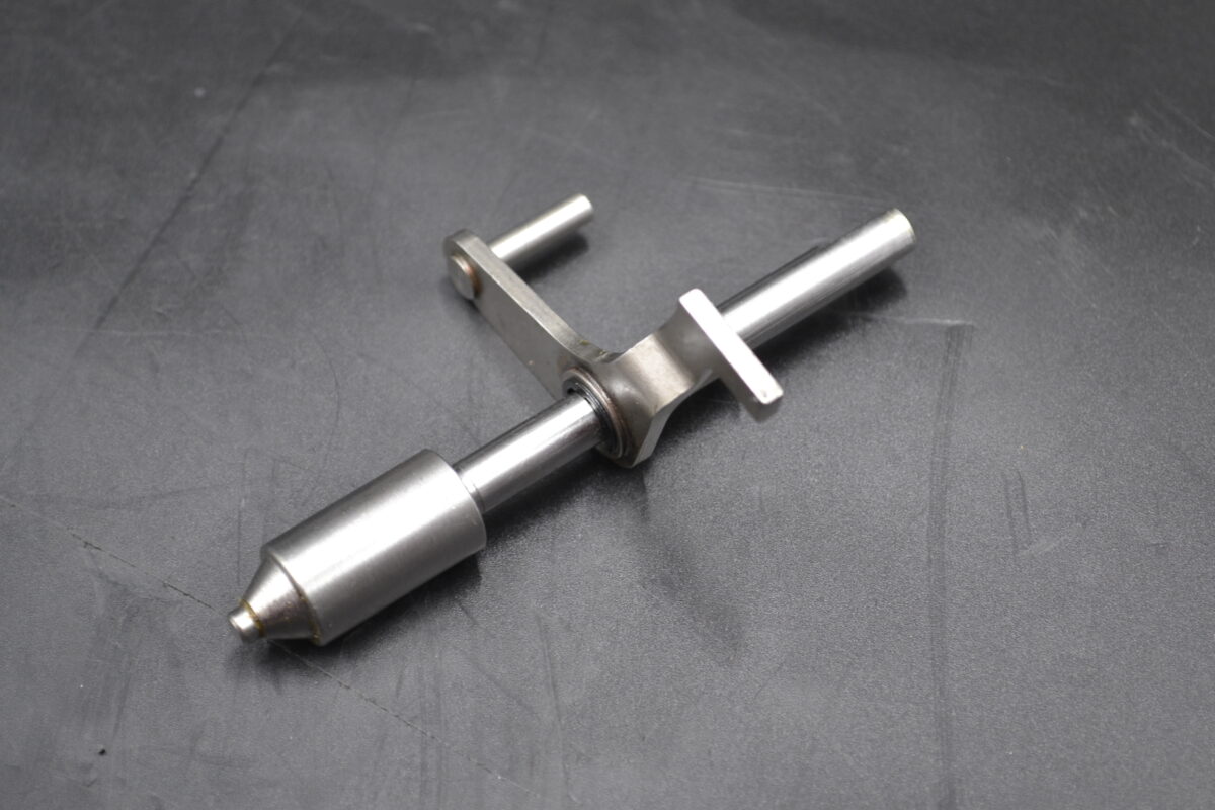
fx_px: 2430
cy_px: 405
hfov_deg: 28.1
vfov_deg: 18.9
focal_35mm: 72
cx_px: 608
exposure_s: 1/25
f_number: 5.6
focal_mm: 48
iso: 400
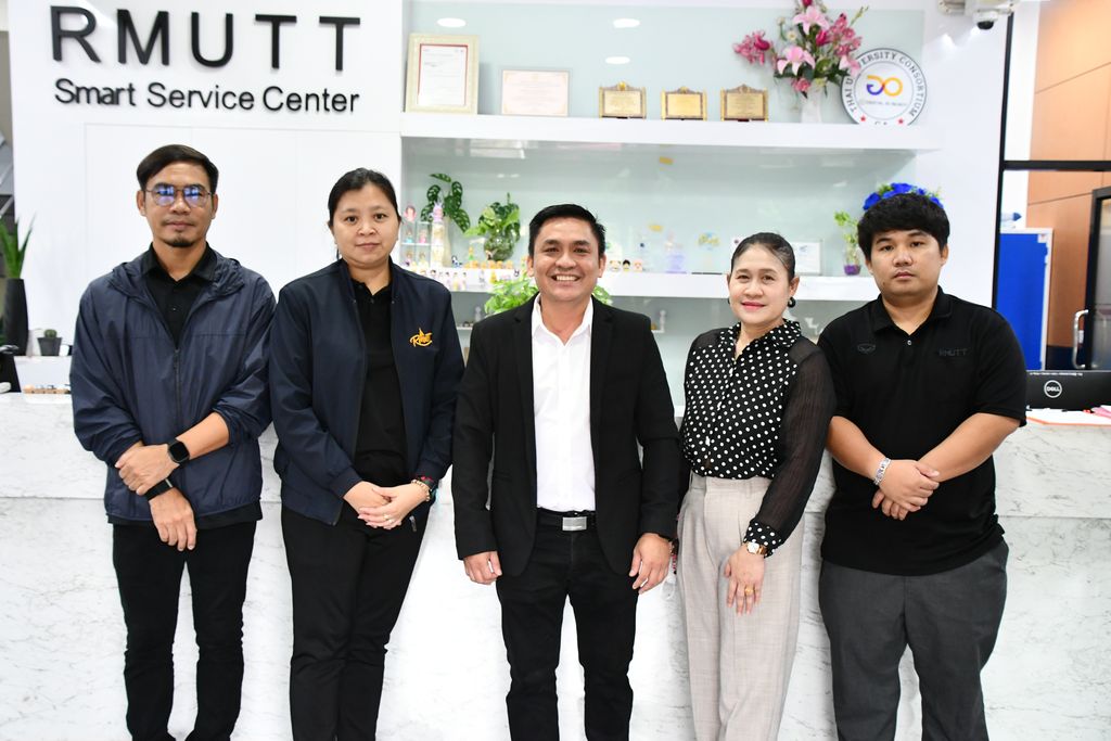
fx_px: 1111
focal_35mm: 36
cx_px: 556
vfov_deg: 36.9
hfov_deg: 53.1
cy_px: 370
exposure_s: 1/125
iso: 2200
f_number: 3.8
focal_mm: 24
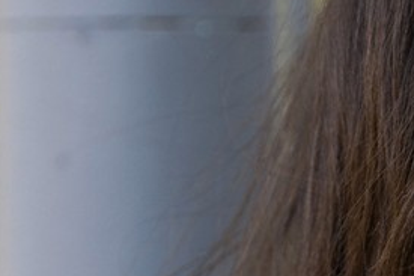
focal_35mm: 1034
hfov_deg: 2.0
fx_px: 11883
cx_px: 628
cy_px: 112
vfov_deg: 1.3
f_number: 2.8
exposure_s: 1/400
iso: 100
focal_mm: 139
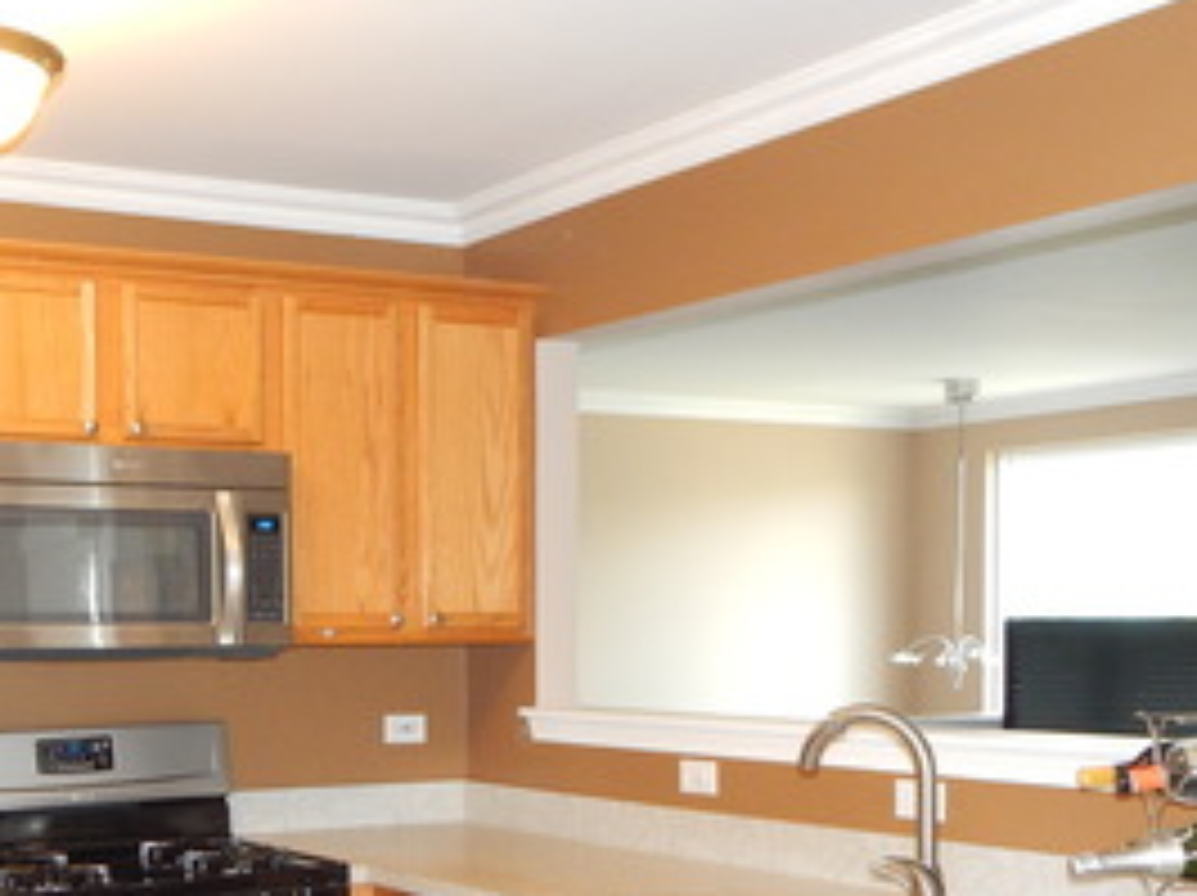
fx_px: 1831
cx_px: 284
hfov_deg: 35.3
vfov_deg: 26.9
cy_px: 729
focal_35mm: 53
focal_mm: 4
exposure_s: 1/30
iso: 280
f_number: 3
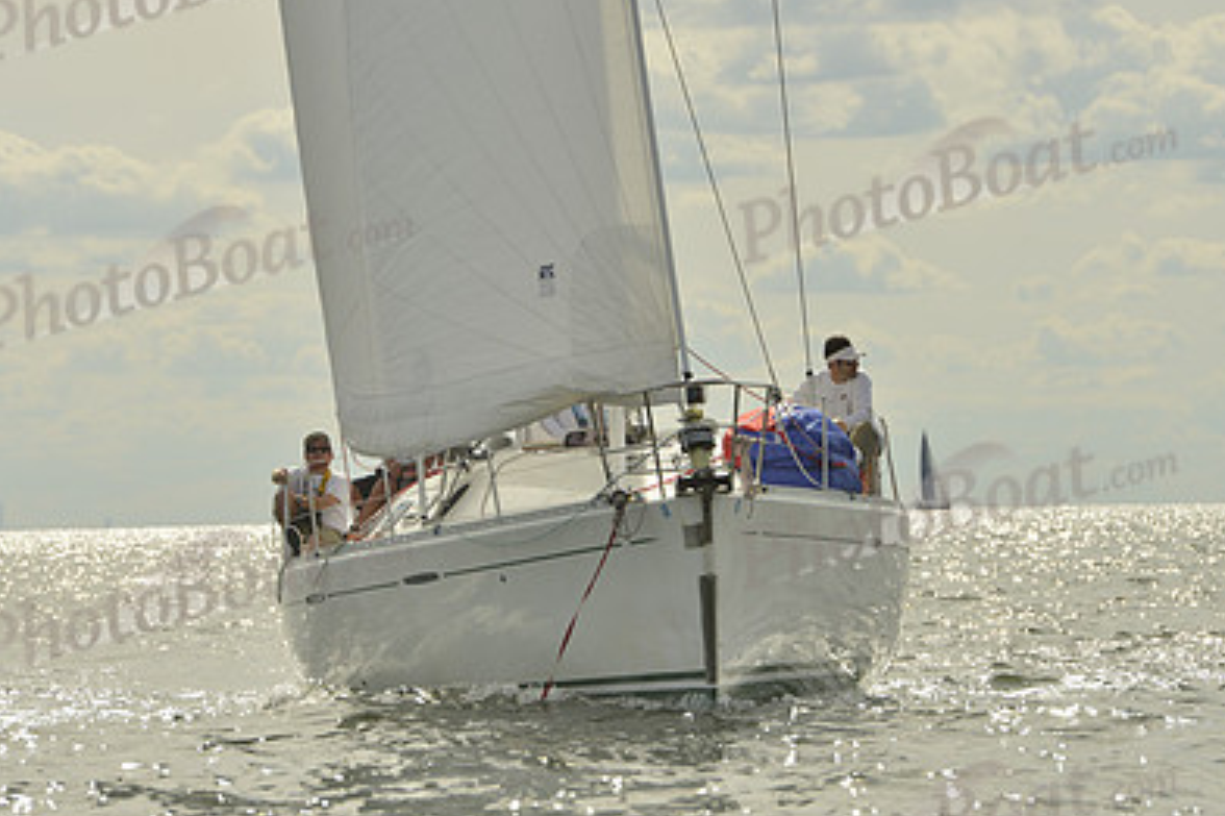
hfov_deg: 7.0
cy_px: 389
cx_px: 578
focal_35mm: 296
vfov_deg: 4.6
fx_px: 10067
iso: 200
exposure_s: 1/1000
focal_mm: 200
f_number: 9
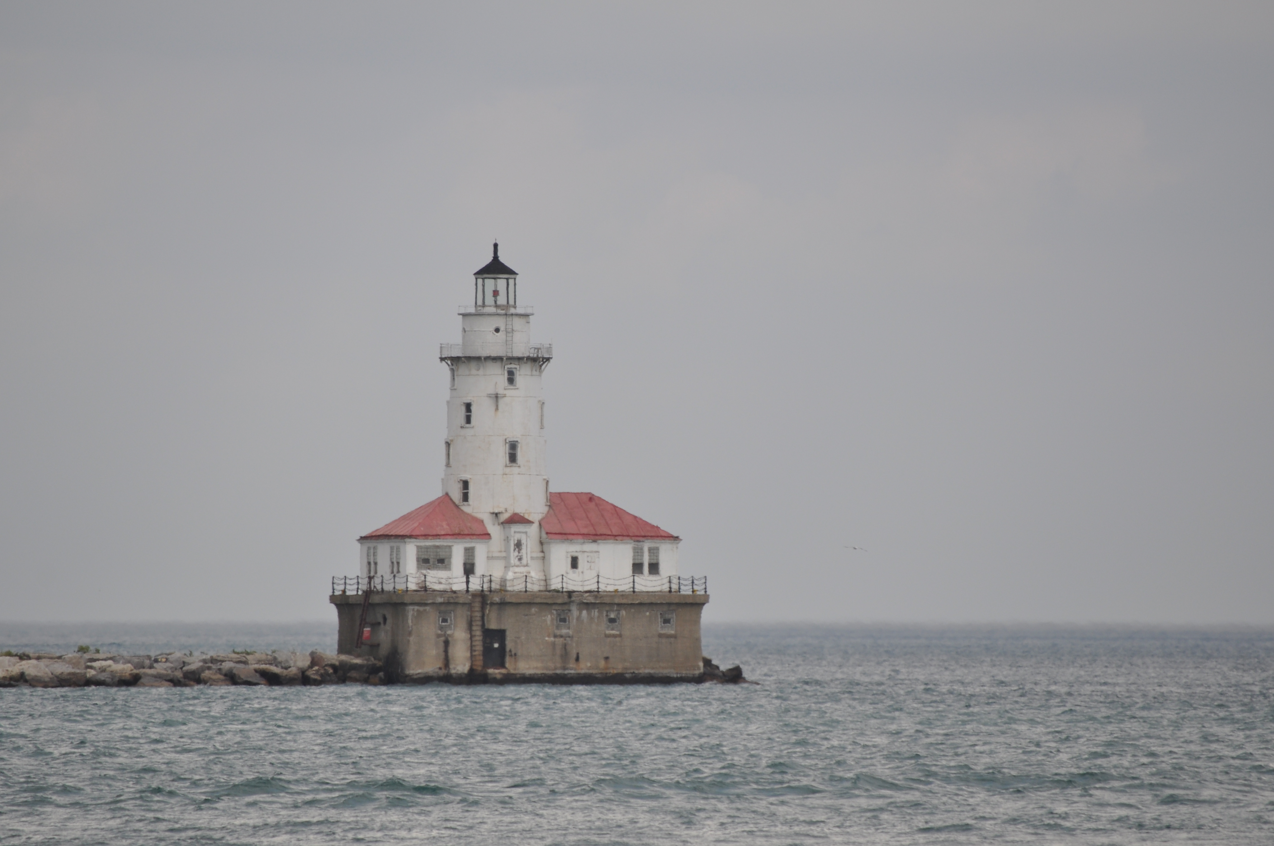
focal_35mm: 320
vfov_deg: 4.3
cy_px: 443
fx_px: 11311
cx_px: 618
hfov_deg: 6.4
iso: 200
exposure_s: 1/640
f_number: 6.3
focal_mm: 200
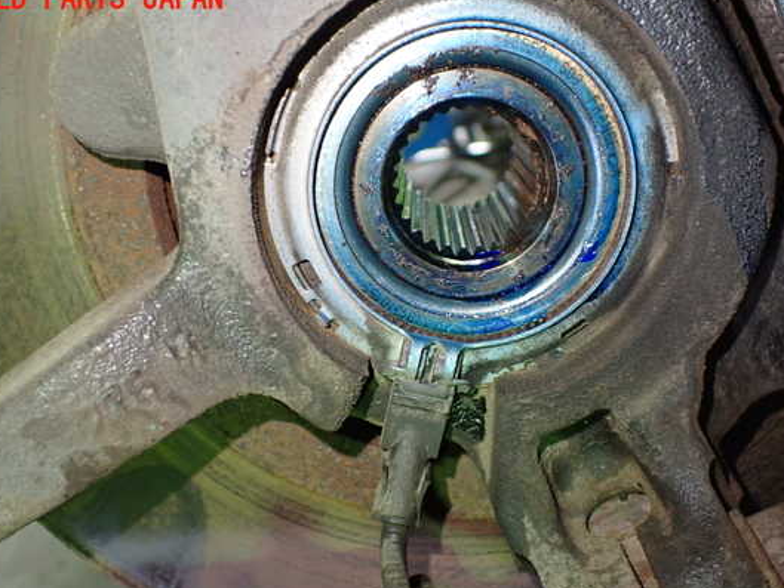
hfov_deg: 53.9
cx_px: 399
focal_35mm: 34
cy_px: 314
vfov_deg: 41.8
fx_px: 770
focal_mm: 5.4
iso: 800
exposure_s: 1/60
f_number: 2.3
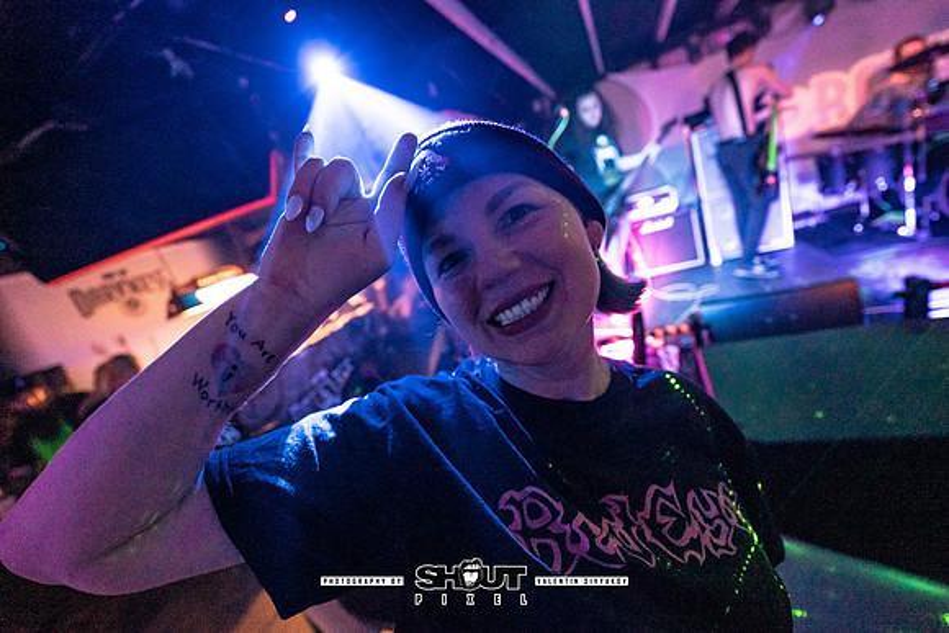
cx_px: 474
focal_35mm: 14
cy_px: 316
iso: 3200
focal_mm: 14
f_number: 2.8
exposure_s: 1/200
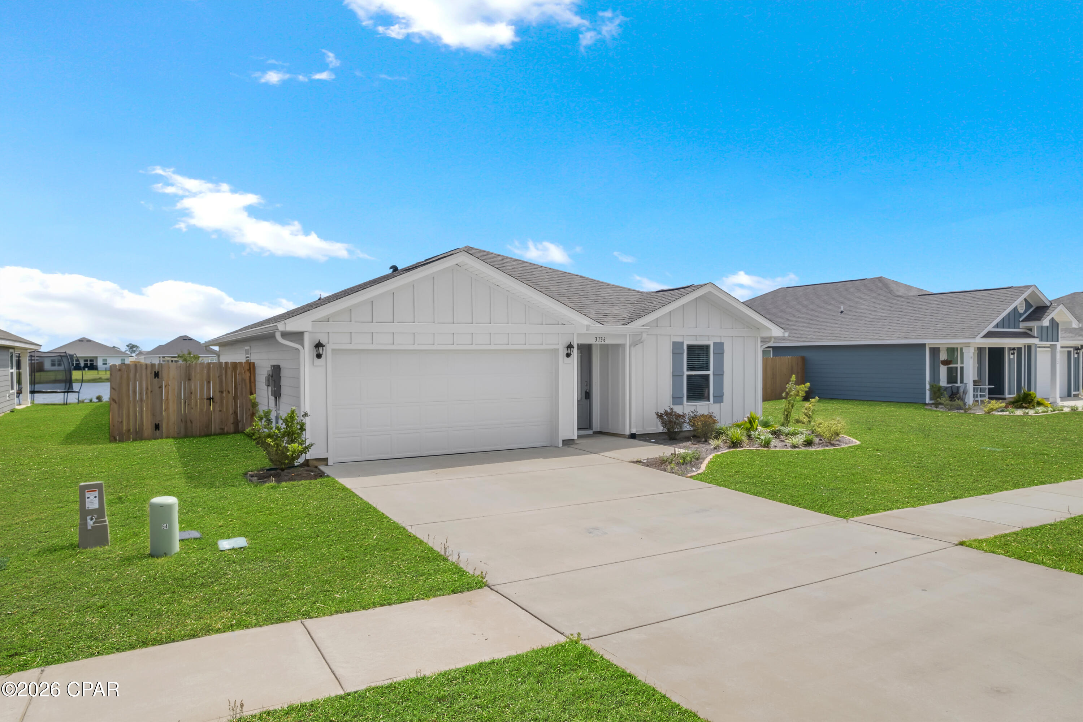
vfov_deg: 57.2
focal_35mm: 22
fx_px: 662
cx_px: 542
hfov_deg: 78.6
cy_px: 361
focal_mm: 8.38
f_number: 2.8
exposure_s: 1/4000
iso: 100
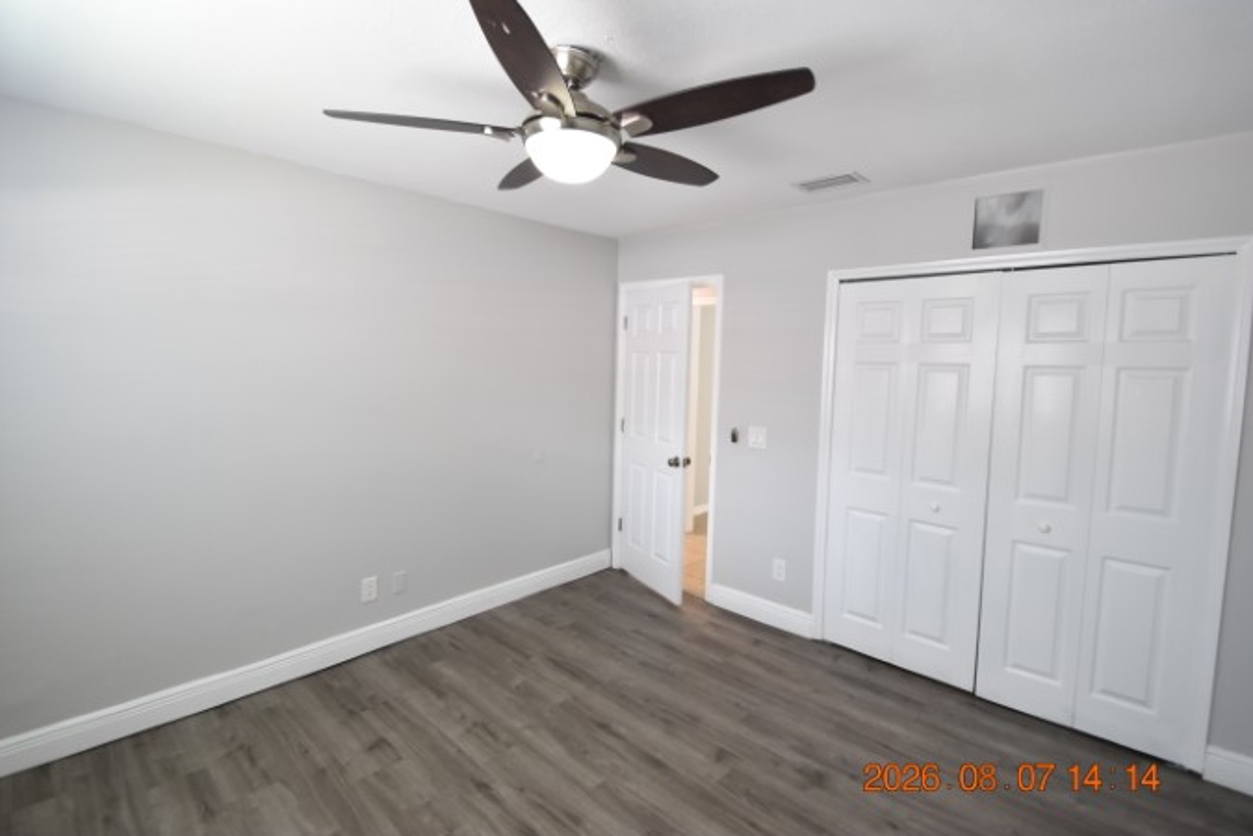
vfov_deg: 73.7
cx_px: 618
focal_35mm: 16
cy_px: 399
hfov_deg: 96.7
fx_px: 557
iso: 800
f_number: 3.5
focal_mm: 10
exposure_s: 1/30
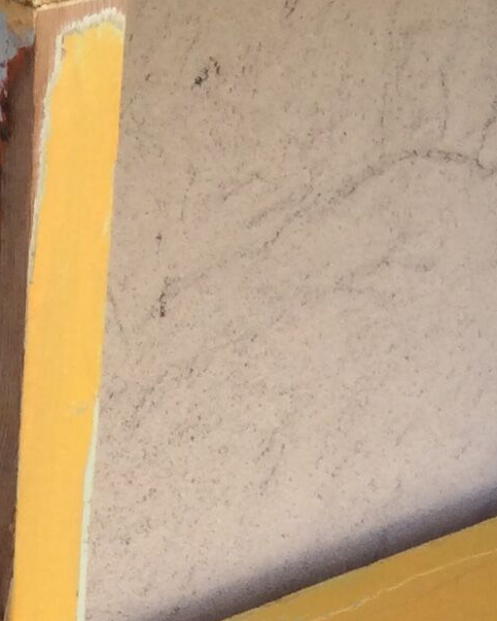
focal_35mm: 134
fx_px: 2462
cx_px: 35
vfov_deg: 14.2
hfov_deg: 11.4
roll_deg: -3.6
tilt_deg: -28.2
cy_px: 590
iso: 32
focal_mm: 3.3
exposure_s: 1/275
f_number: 2.4
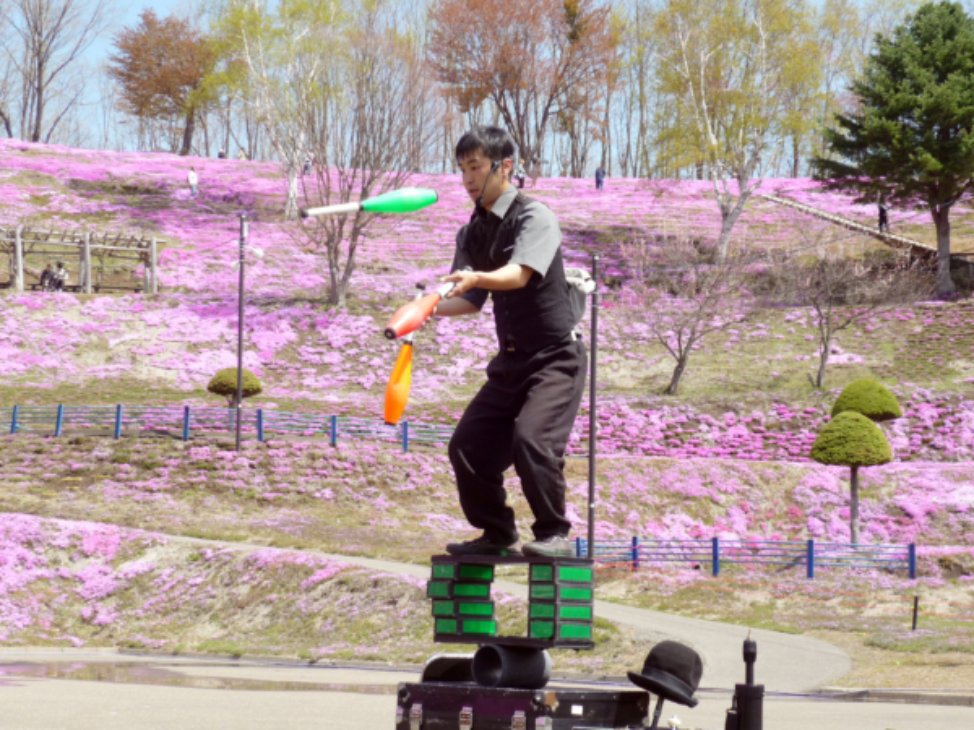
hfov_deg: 29.0
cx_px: 487
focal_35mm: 67
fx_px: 1885
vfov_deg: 21.9
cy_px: 365
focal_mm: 11.1
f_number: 3.9
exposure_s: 1/400
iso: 100
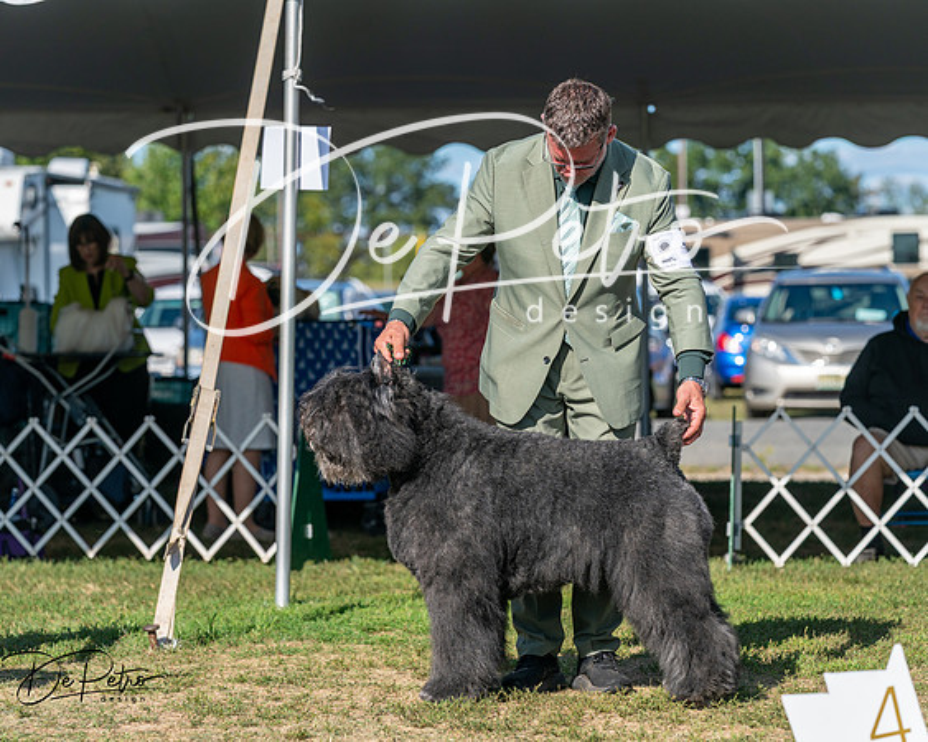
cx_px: 464
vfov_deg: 10.9
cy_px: 371
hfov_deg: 13.6
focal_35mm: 142
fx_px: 3896
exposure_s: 1/1250
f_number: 4.5
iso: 125
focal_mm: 126
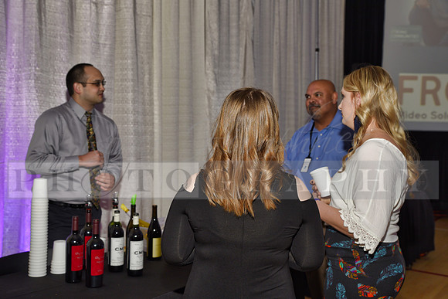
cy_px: 150
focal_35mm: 45
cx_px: 224
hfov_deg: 43.6
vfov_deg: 29.9
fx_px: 560
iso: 200
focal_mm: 45
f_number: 5
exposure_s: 1/60
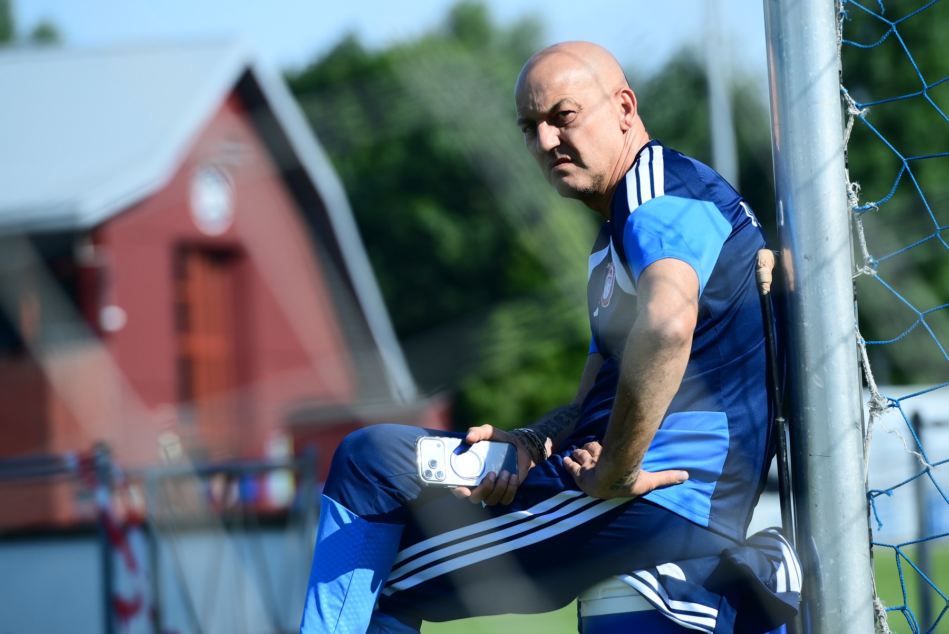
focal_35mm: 200
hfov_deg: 10.3
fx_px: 5275
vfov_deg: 6.9
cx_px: 474
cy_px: 317
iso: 125
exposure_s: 1/1000
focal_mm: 200
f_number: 4
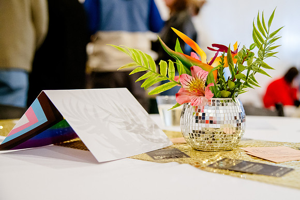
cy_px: 101
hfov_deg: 35.6
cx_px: 175
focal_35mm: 56
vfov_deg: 24.1
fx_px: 467
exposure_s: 1/50
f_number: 4
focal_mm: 48
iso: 5000
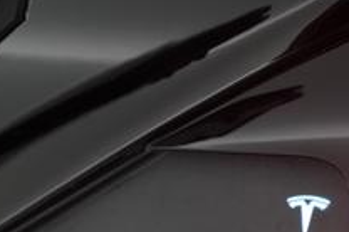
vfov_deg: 16.8
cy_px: 338
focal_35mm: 74
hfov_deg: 27.3
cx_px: 138
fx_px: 716
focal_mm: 24
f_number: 4.5
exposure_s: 1/125
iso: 4000
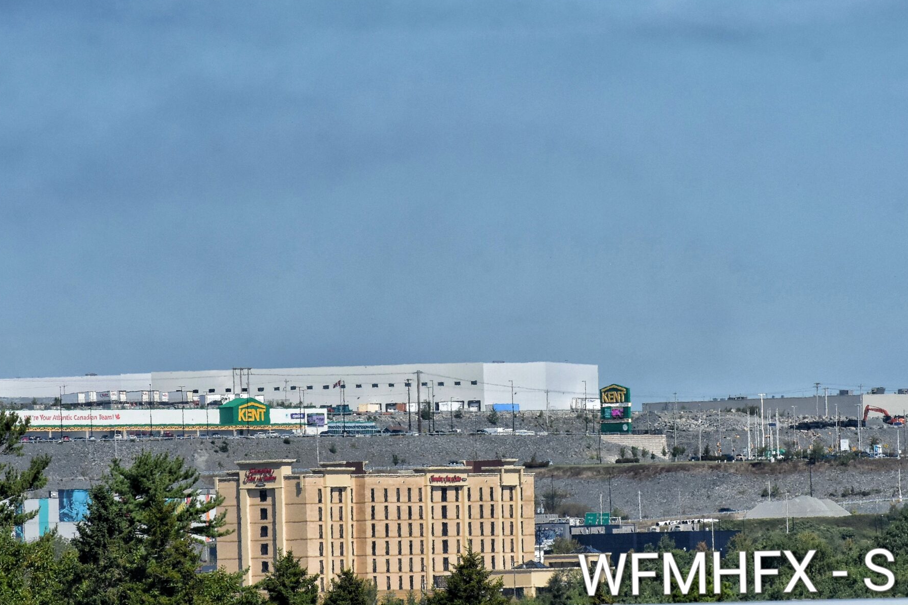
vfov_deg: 3.2
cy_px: 175
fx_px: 10846
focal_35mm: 430
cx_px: 440
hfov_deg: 4.8
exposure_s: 1/1667
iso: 500
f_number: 9
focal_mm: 200
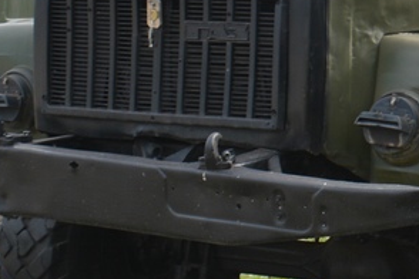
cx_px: 429
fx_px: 1850
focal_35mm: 159
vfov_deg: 8.6
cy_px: 24
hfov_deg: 12.7
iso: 140
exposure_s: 1/250
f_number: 8
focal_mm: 26
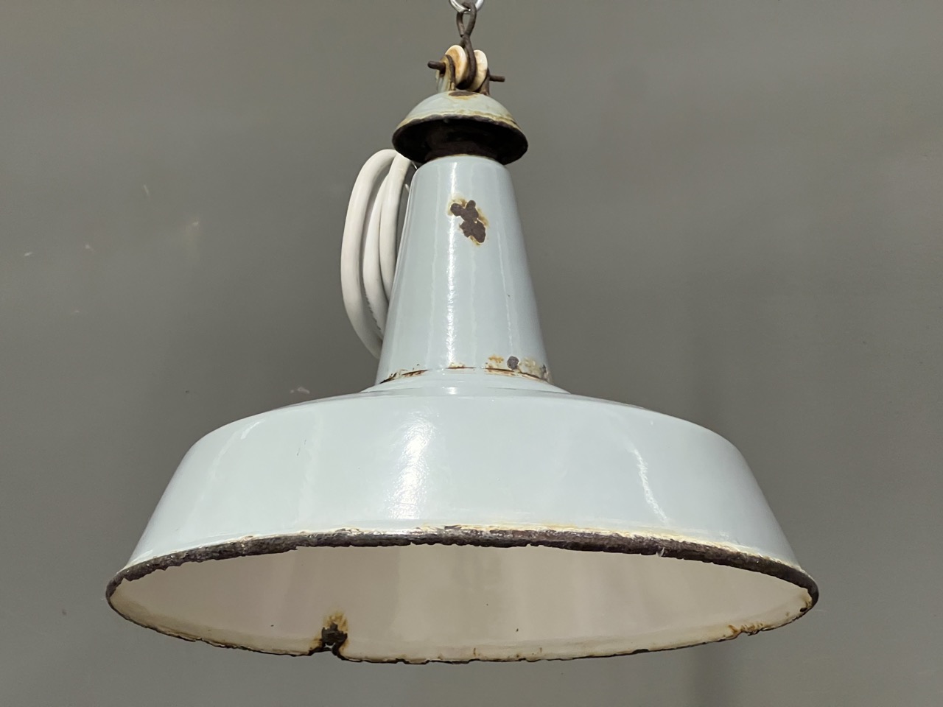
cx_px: 472
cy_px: 354
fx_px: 2098
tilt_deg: +14.8
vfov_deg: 19.1
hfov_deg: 25.3
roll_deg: -1.3
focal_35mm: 77
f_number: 2.8
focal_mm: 9
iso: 800
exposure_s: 1/34
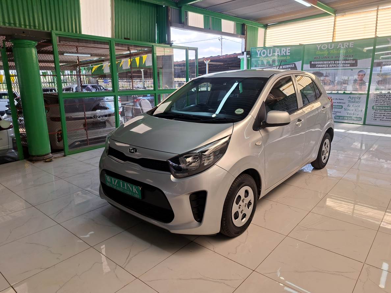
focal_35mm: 24
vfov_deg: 56.8
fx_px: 271
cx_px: 196
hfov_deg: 71.6
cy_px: 146
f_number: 1.8
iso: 50
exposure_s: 1/163
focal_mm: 5.23
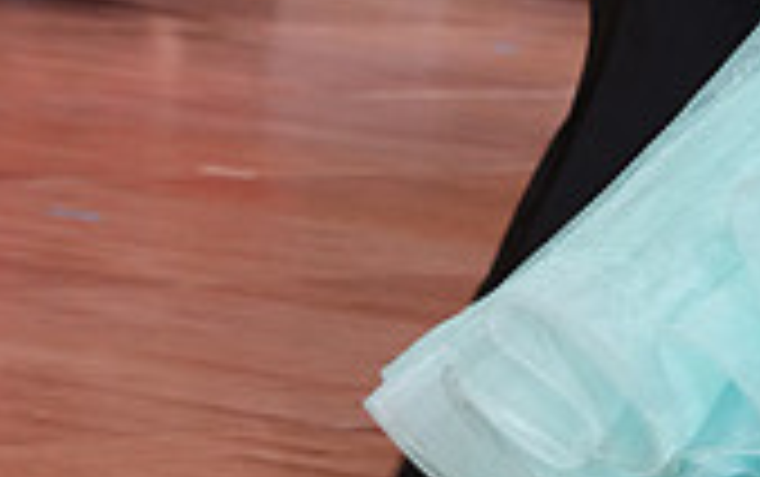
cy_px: -279
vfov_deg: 4.0
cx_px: 861
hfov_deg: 6.3
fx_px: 6821
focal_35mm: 329
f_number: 5.6
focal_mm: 94
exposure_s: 1/200
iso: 2000
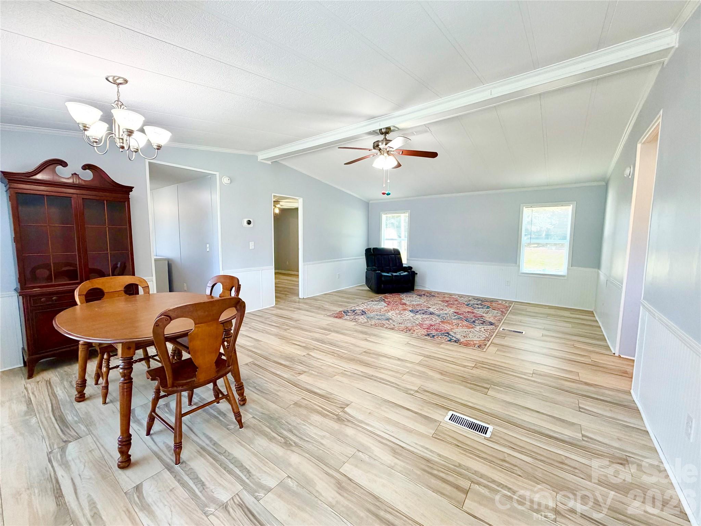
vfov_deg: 85.7
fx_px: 284
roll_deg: -0.1
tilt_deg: -5.4
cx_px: 350
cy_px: 263
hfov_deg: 102.1
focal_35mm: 14
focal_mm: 2.22
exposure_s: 1/120
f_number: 2.2
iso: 160
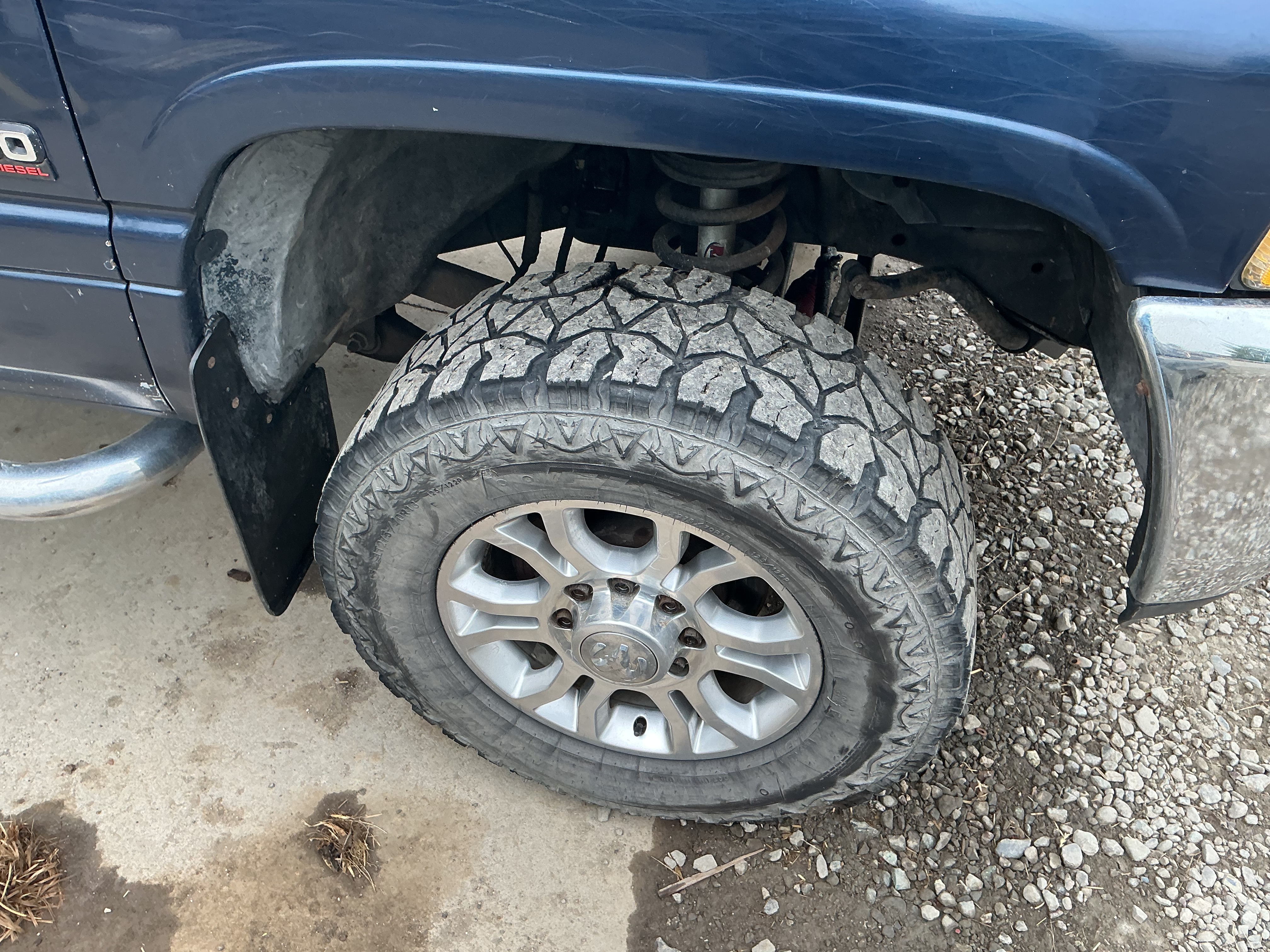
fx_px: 1064
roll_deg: +0.9
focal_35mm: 29
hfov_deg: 61.7
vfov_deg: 48.2
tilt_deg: -43.1
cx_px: 635
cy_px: 476
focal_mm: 3
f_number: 1.8
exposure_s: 1/60
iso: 40
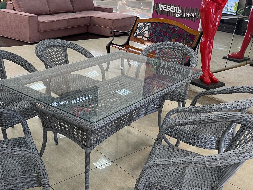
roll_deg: -3.7
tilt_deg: -28.7
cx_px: 105
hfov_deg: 45.6
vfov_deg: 34.7
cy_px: 131
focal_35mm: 41
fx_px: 300
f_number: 1.6
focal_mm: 5.1
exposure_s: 1/50
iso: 125
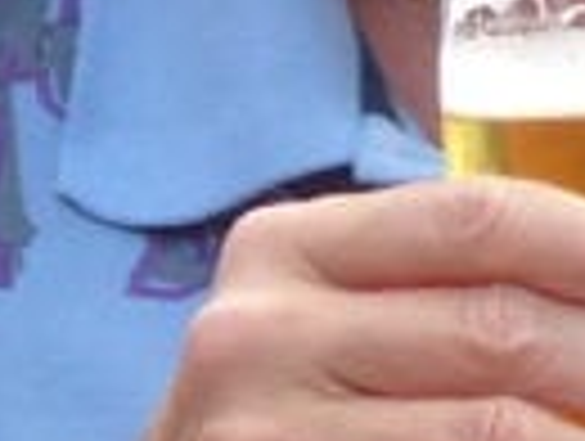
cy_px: -580
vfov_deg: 1.6
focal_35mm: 936
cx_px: -518
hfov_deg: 2.1
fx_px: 15847
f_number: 3.5
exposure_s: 1/250
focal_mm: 19.6
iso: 200
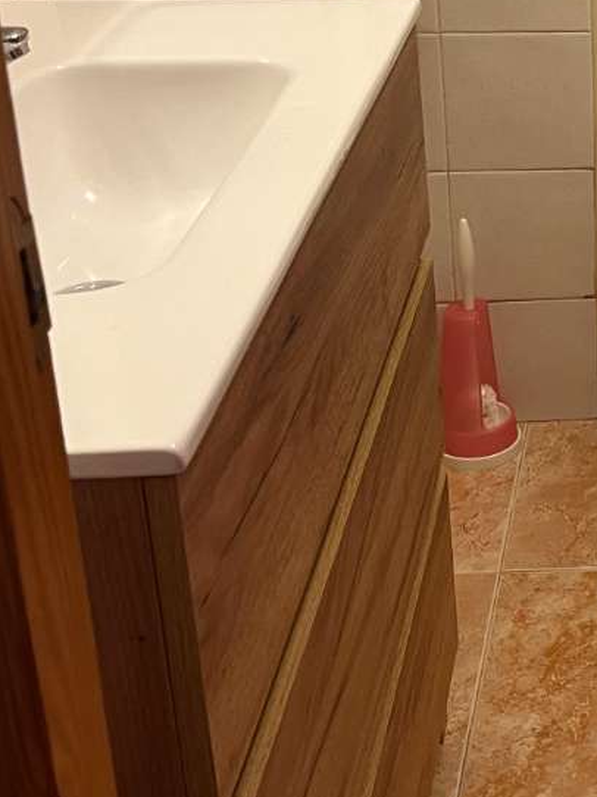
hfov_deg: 18.9
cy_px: 122
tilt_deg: -19.0
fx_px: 1657
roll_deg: +0.7
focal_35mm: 72
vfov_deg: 26.4
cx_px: 779
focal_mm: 5.1
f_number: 1.6
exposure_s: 1/50
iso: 125
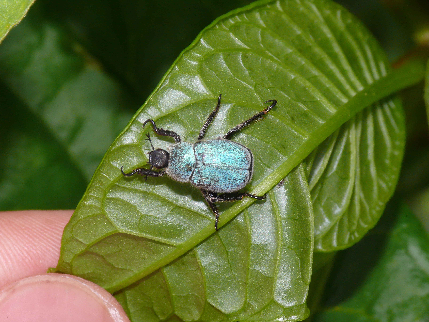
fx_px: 2181
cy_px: 161
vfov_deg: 8.4
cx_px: 214
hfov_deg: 11.2
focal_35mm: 176
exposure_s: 1/250
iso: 200
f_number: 11
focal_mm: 37.2
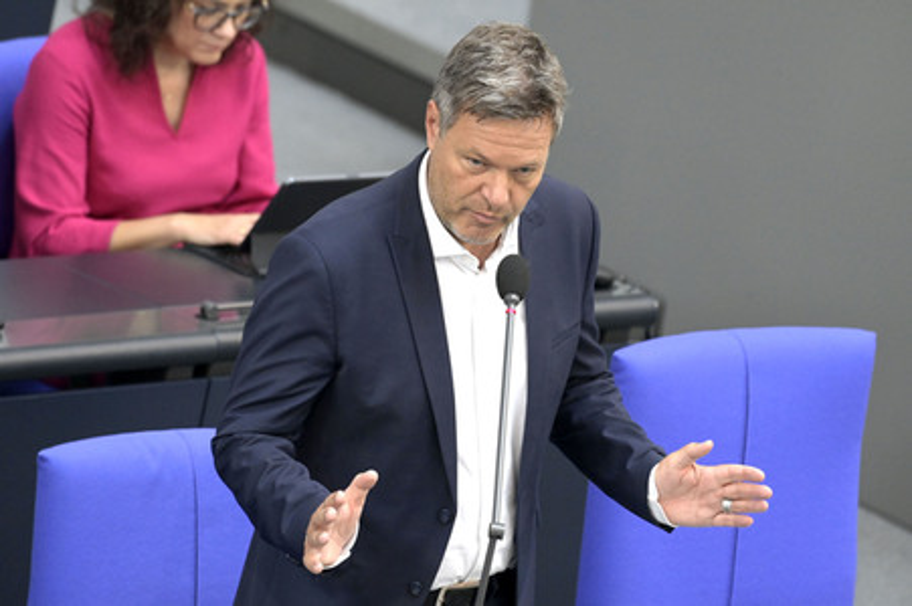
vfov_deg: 3.5
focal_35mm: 390
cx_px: 456
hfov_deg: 5.3
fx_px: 9872
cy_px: 303
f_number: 6.3
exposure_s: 1/400
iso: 8000
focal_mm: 390
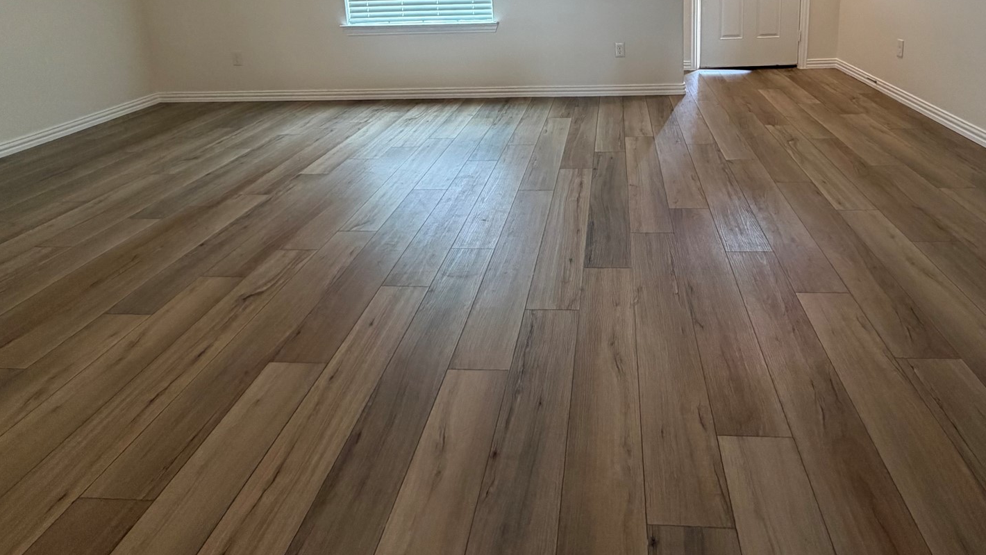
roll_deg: +2.3
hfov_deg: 80.5
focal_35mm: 22
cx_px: 575
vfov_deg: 47.0
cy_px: 69
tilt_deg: -12.1
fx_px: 575
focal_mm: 2.22
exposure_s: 1/120
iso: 320
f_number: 2.2
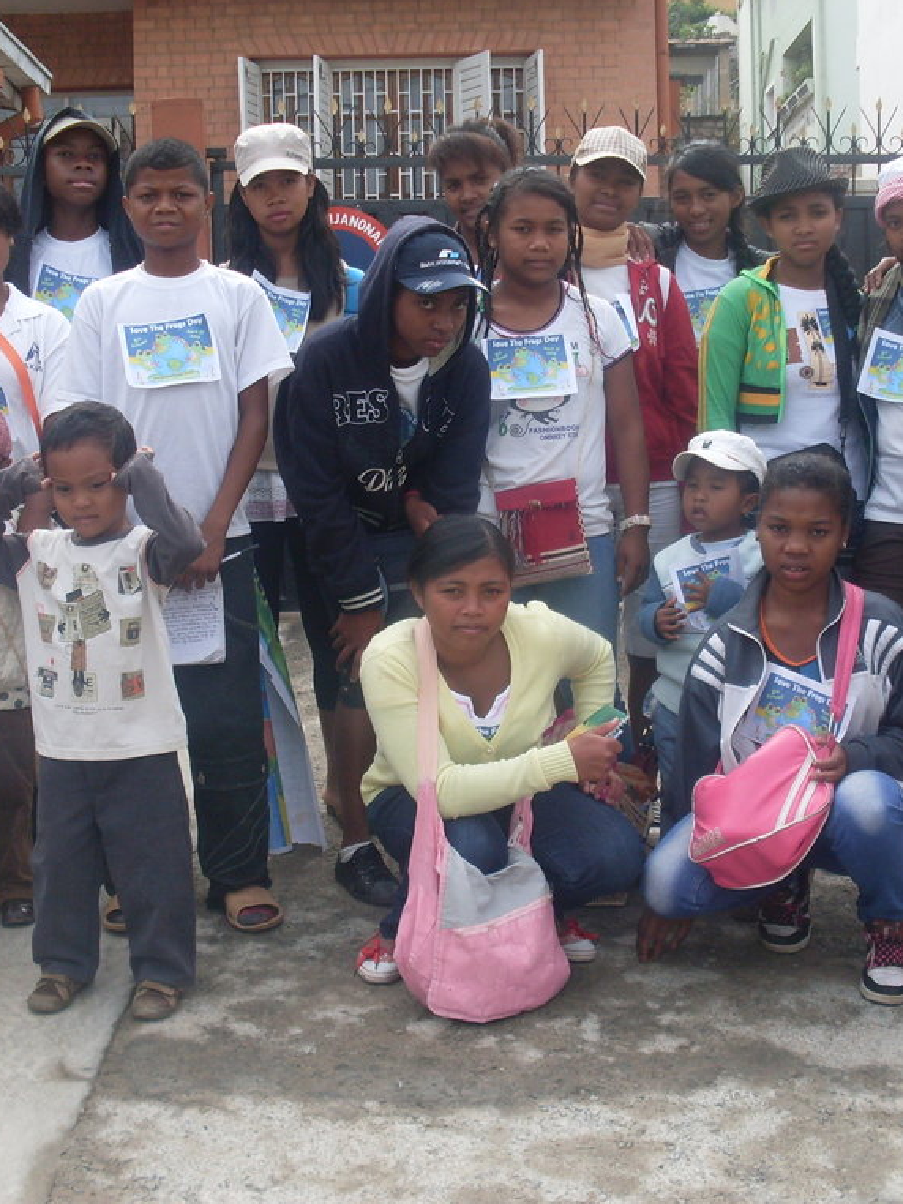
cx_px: 513
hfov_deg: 28.5
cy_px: 600
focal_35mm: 51
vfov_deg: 37.5
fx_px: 1774
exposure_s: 1/500
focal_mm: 6.3
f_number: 2.8
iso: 80
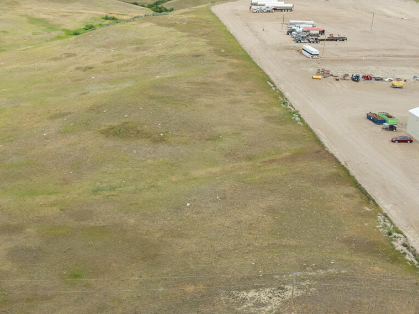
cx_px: 121
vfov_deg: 27.0
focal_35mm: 54
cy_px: 158
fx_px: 654
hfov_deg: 35.0
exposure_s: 1/500
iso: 100
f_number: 6.3
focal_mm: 12.29
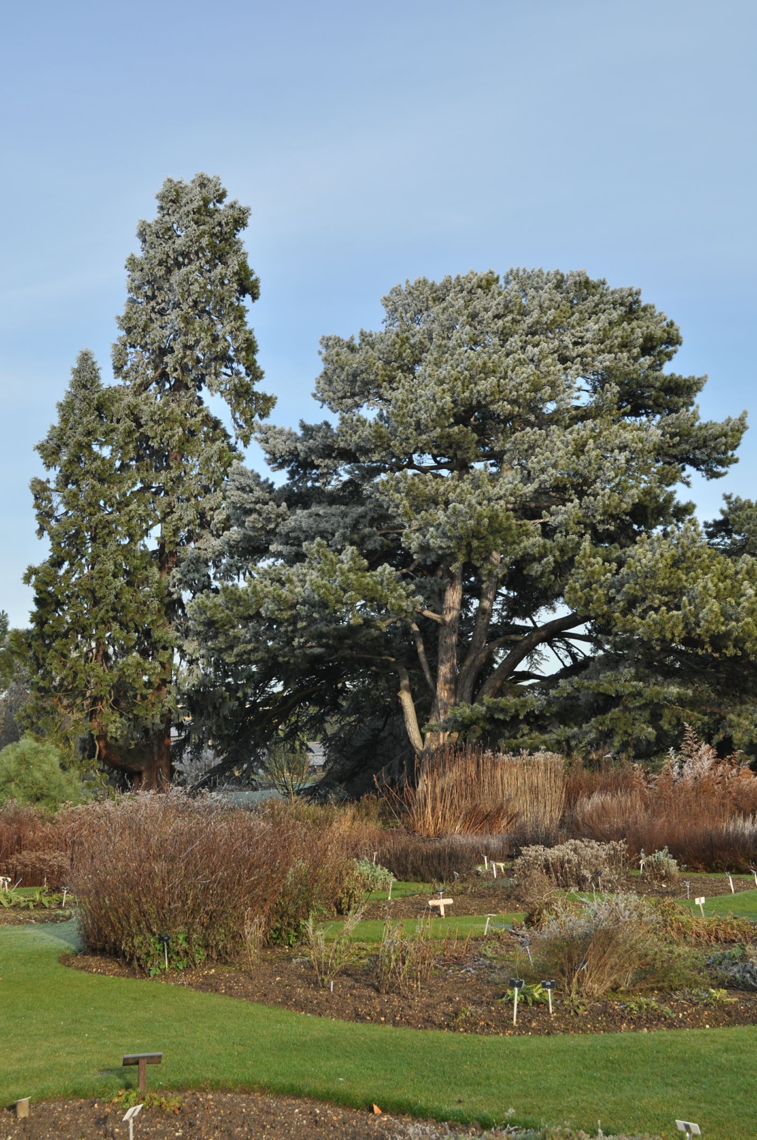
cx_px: 378
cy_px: 570
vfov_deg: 43.7
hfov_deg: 29.8
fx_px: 1423
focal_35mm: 45
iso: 200
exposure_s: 1/250
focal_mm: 30
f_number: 9
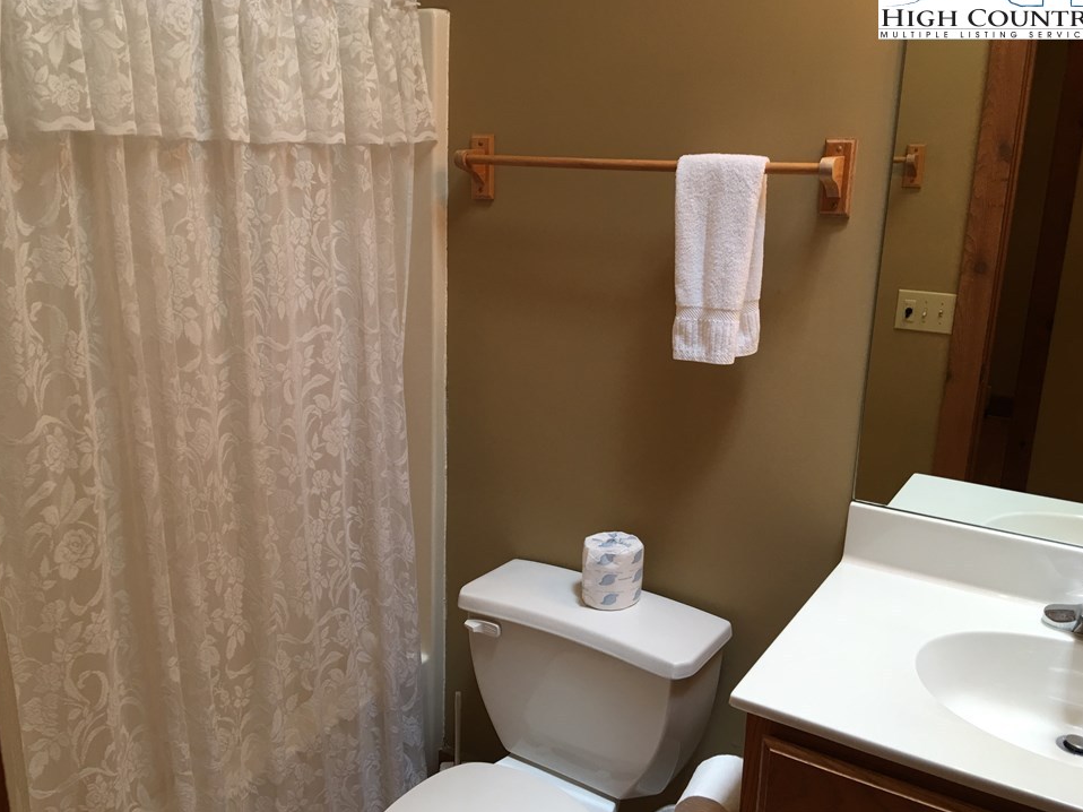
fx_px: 970
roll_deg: -1.5
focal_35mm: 31
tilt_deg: -13.6
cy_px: 416
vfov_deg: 45.4
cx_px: 530
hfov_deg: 58.4
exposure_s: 1/15
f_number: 2.2
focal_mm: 4.15
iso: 25
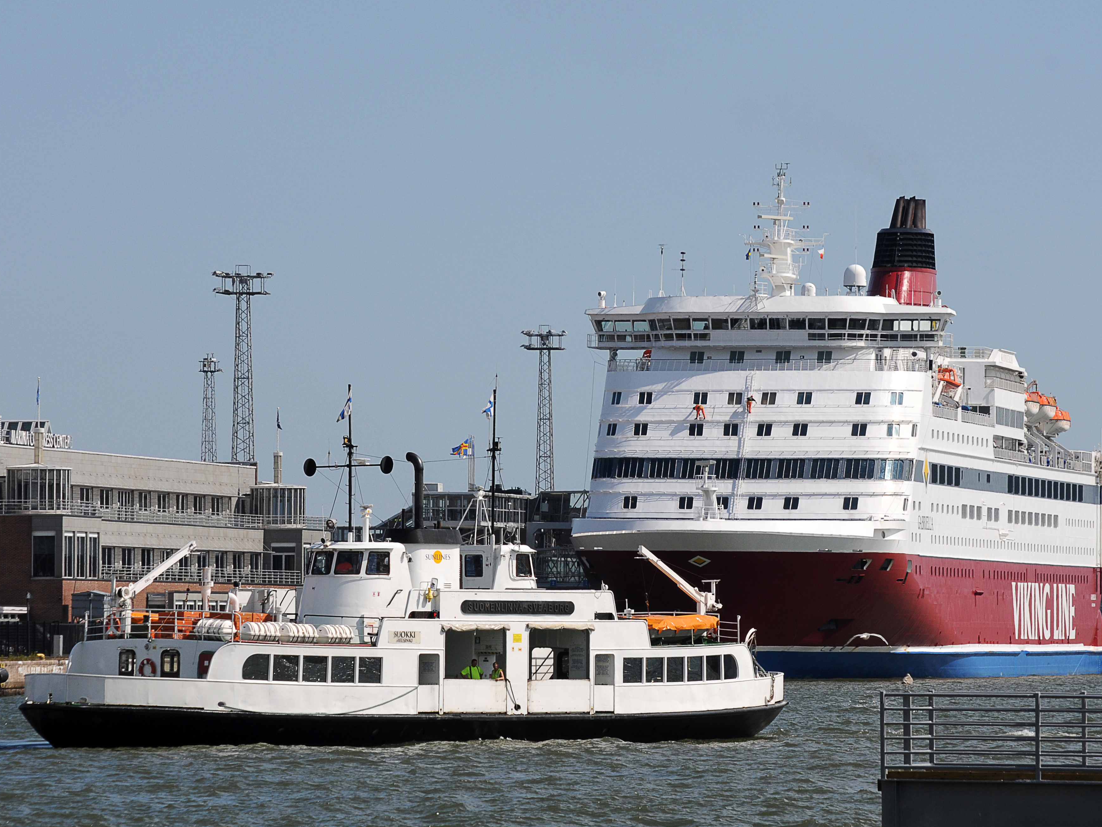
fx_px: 8435
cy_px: 412
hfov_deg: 7.5
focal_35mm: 265
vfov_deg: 5.6
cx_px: 591
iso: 200
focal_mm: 150
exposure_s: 1/640
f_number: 13
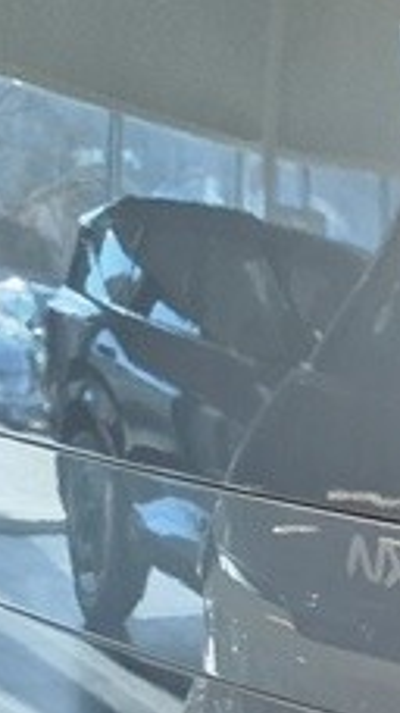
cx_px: 1119
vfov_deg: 18.7
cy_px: 686
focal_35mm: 112
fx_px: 2115
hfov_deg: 9.1
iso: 80
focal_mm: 5.54
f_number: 1.8
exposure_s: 1/100
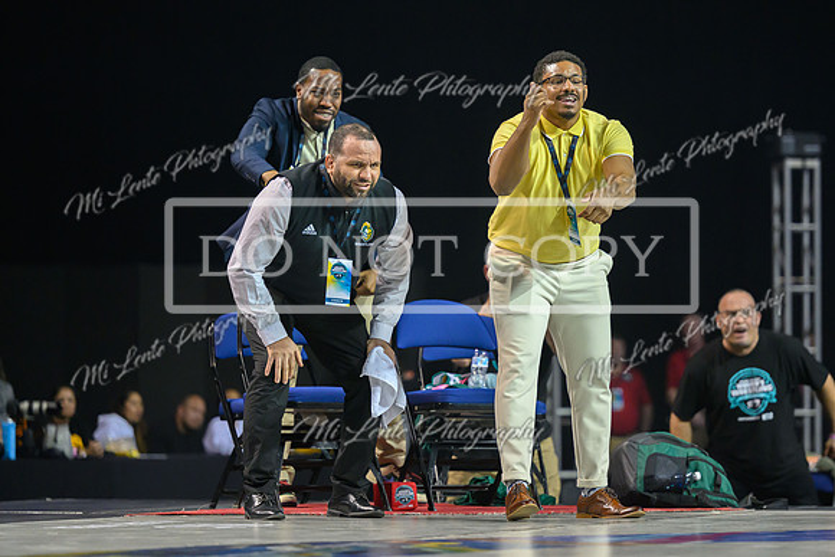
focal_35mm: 167
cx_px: 493
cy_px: 261
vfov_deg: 8.2
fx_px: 3884
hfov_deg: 12.3
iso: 3200
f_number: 2.8
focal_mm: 140
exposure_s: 1/800
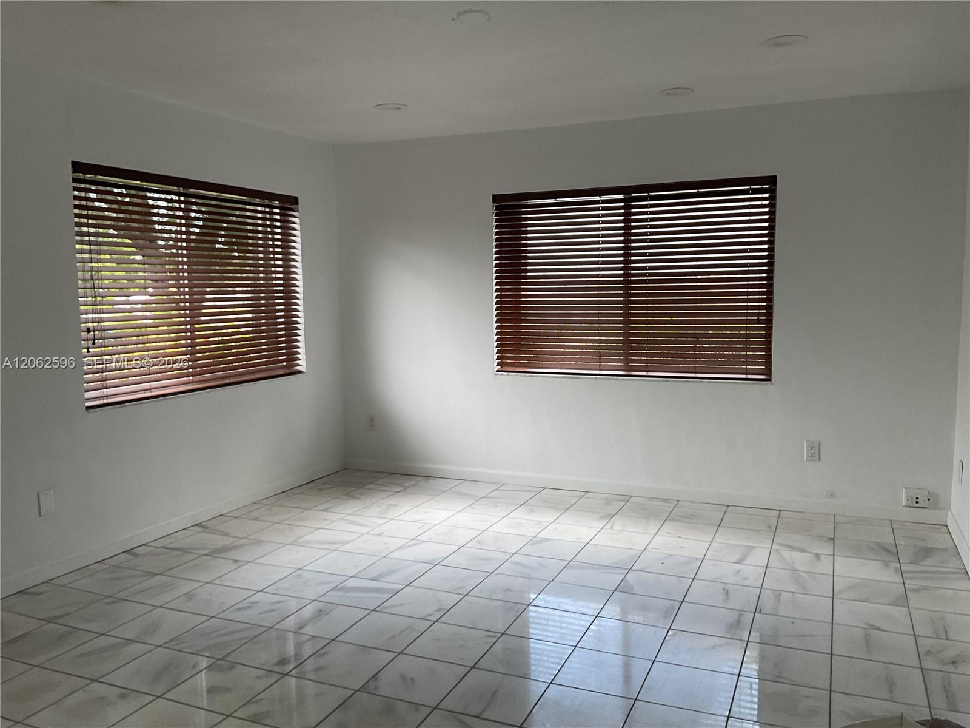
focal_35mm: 29
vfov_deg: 48.2
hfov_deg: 61.7
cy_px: 364
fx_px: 813
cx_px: 485
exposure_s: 1/120
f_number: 1.8
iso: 64
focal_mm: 3
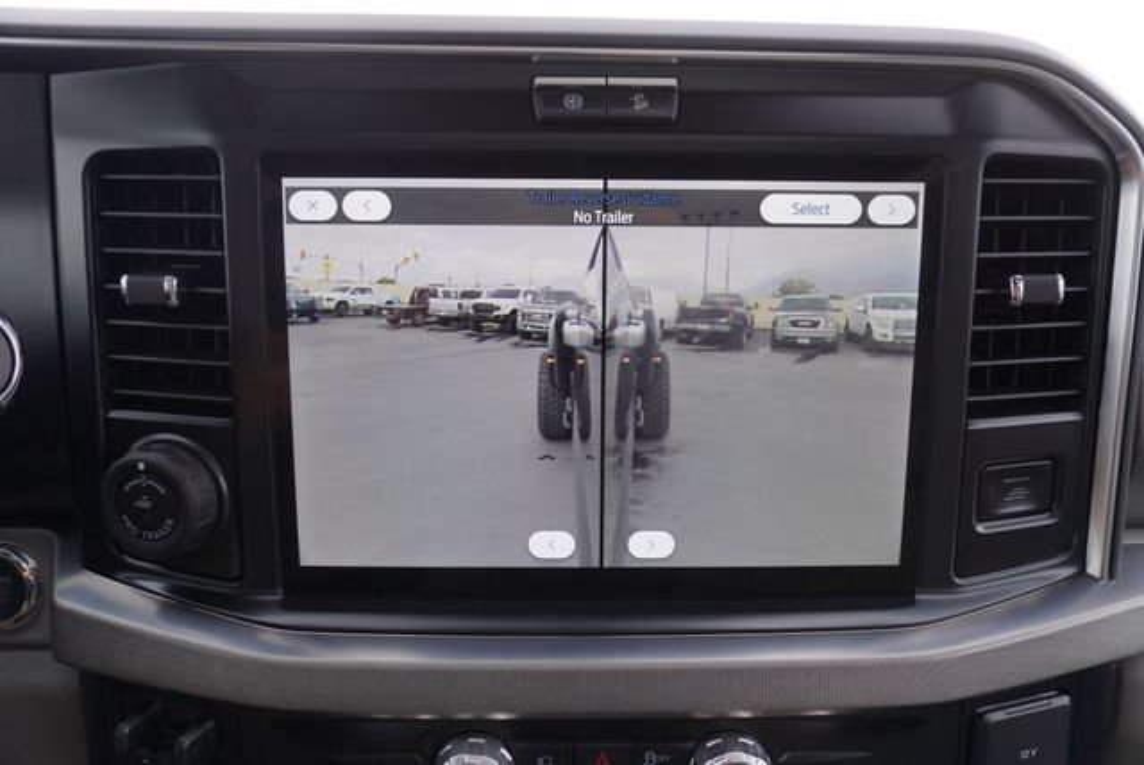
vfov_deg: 53.2
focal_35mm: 24
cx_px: 572
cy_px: 382
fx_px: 763
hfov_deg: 73.7
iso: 100
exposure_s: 1/80
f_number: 4.5
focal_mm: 16
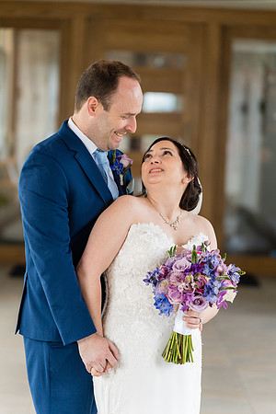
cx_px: 138
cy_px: 207
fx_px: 1391
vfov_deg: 16.9
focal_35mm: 121
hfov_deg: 11.3
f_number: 2.8
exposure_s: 1/1250
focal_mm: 121
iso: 800
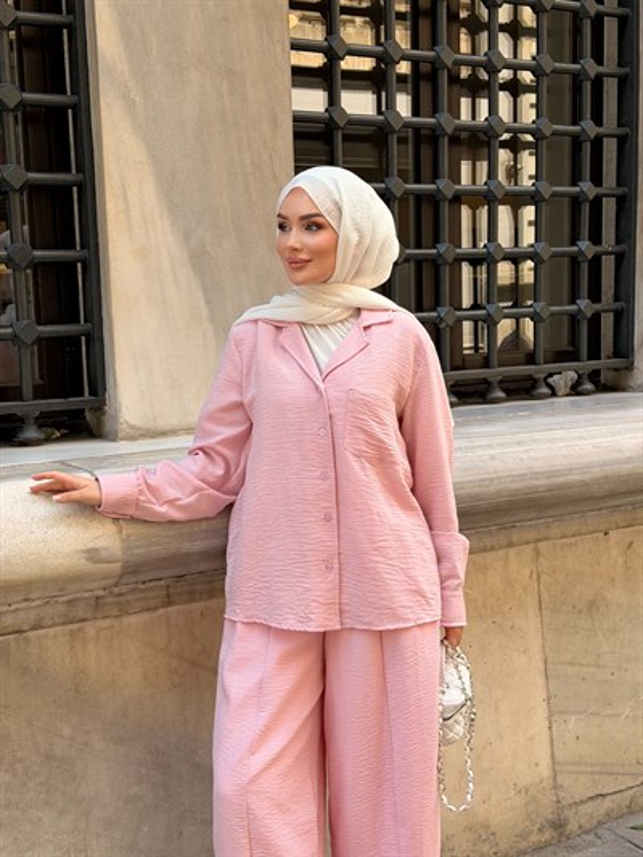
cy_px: 428
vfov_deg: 39.6
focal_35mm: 48
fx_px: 1188
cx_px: 322
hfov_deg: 30.3
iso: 64
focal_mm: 6.76
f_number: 1.78
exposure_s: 1/778
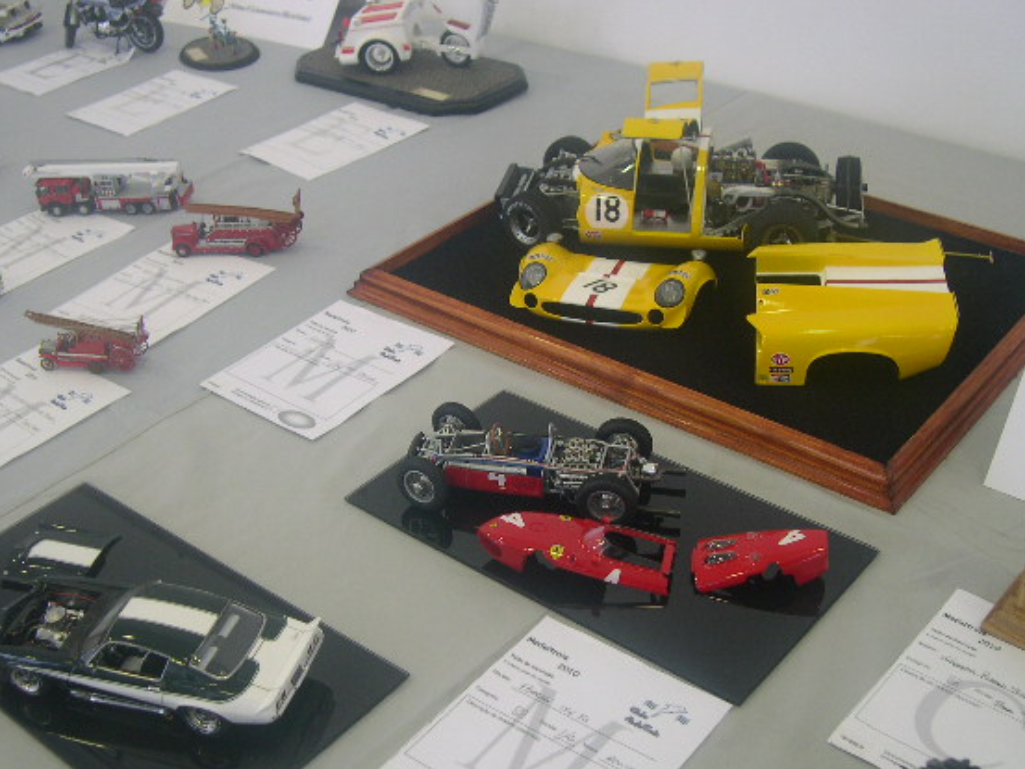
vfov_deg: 32.9
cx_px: 487
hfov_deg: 42.9
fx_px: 1303
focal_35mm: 44
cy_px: 428
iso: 100
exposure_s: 1/17.2
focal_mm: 8
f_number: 2.8
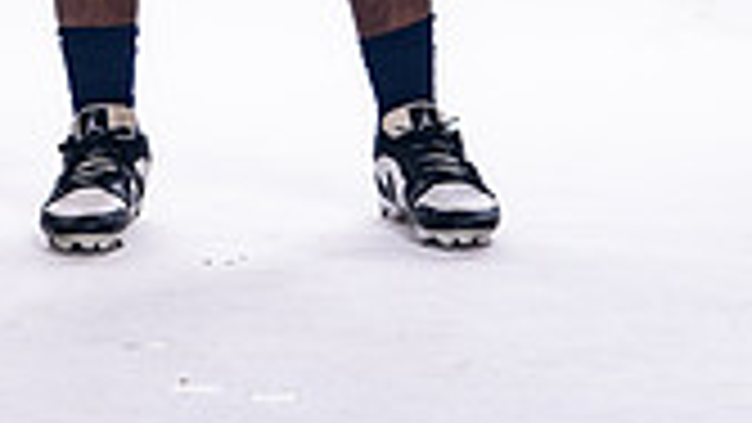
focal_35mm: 277
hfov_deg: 7.8
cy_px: -554
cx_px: 239
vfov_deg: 4.3
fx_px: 5524
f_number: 6.3
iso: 400
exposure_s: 1/250
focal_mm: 98
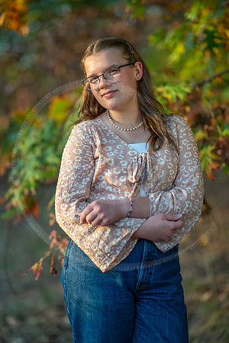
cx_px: 114
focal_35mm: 85
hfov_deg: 16.1
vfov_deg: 23.9
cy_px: 172
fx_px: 811
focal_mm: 85
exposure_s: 1/800
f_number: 1.2
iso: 160
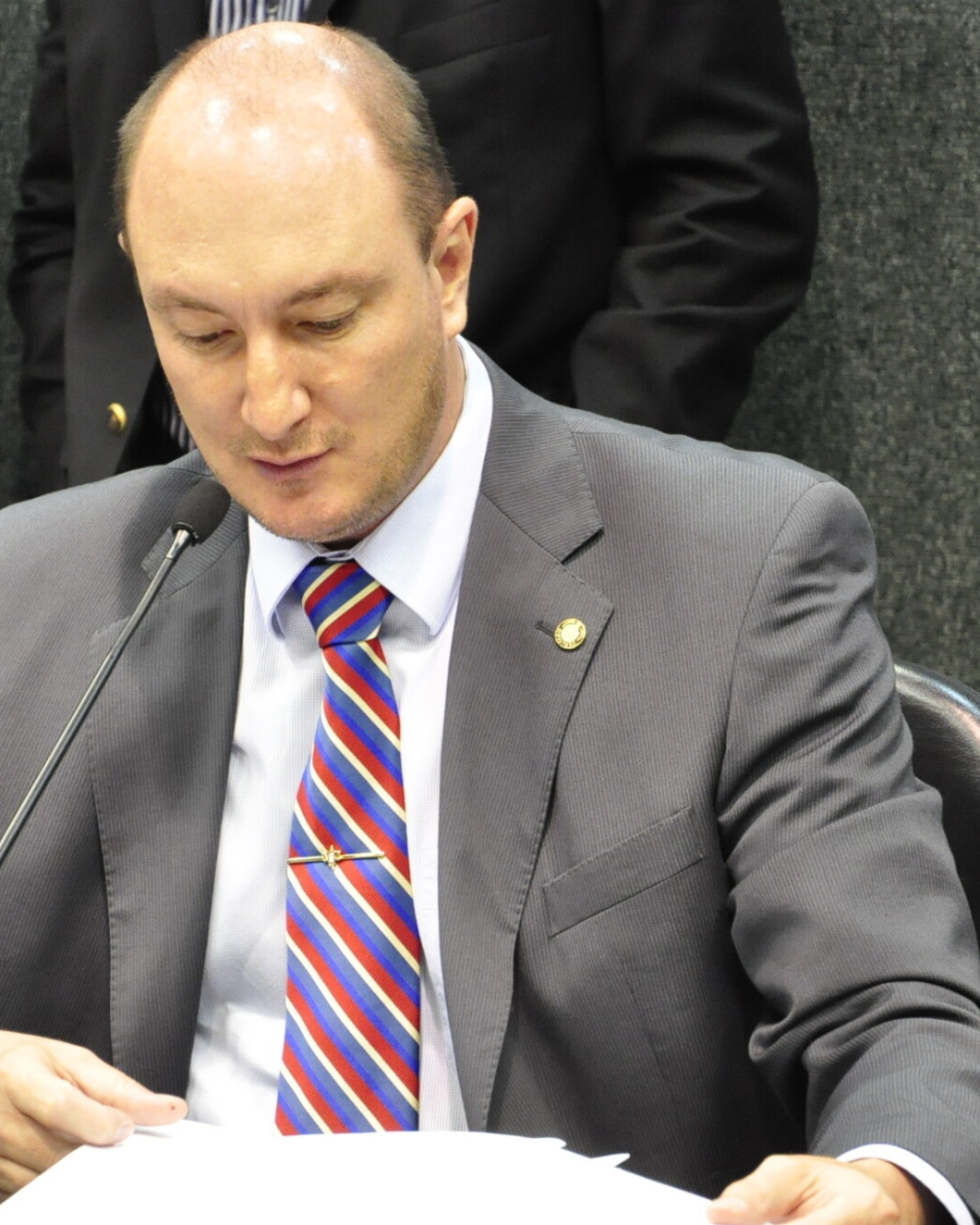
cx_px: 367
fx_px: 8073
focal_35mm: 223
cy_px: 612
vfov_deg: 8.7
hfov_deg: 6.9
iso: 2500
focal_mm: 105
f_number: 5.6
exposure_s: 1/40
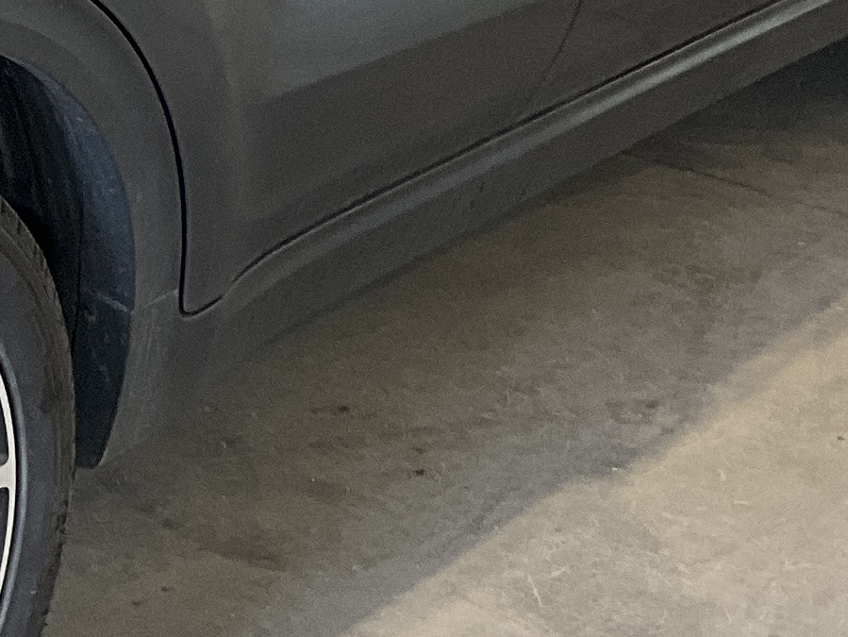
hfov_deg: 14.0
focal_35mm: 130
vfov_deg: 11.1
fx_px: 3186
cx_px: -506
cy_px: -176
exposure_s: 1/60
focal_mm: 3
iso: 64
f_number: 1.8
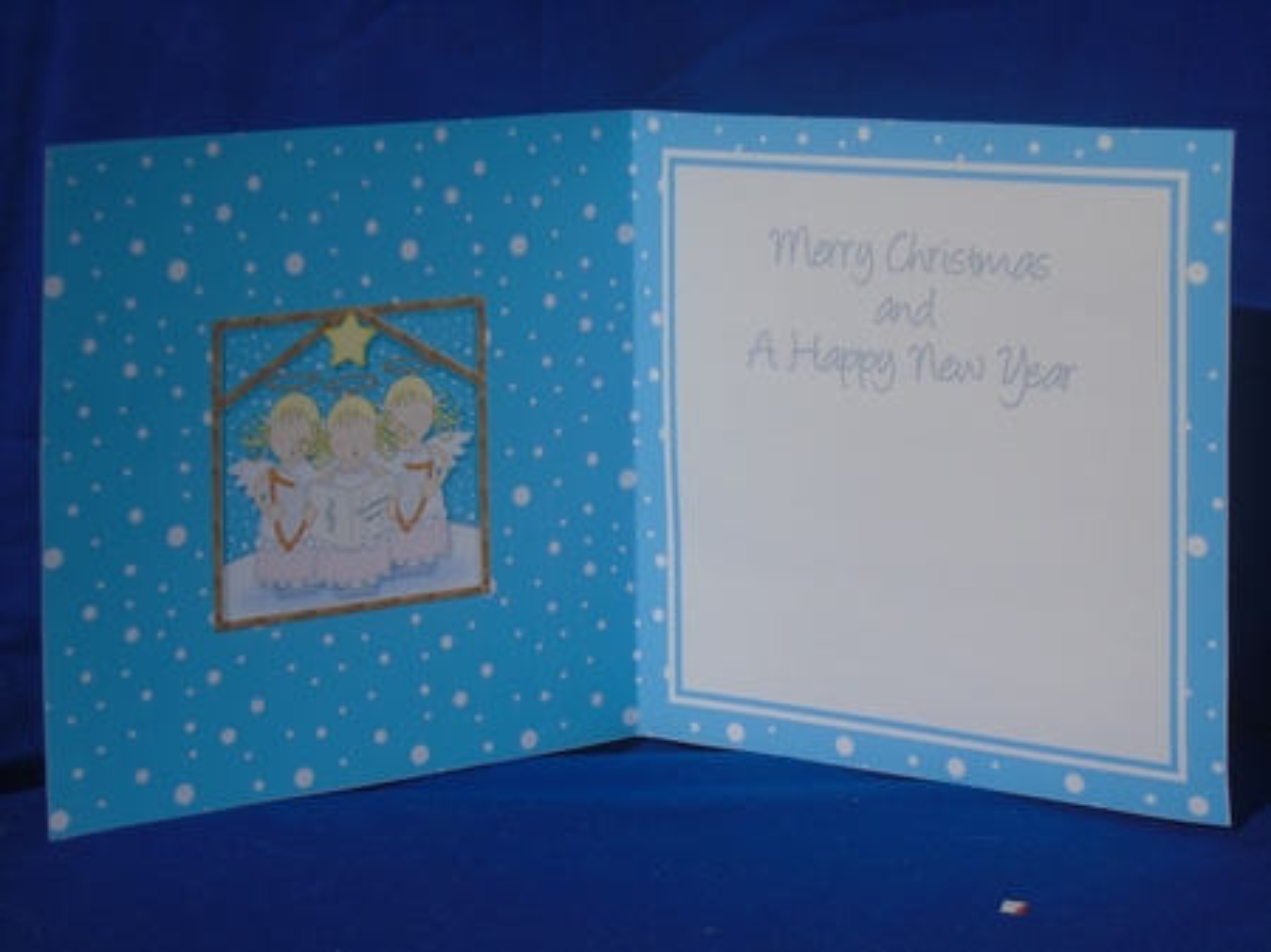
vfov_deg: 18.6
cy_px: 476
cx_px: 636
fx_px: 2899
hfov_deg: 24.7
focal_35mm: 79
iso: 100
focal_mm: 14
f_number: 15.3
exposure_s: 1/320
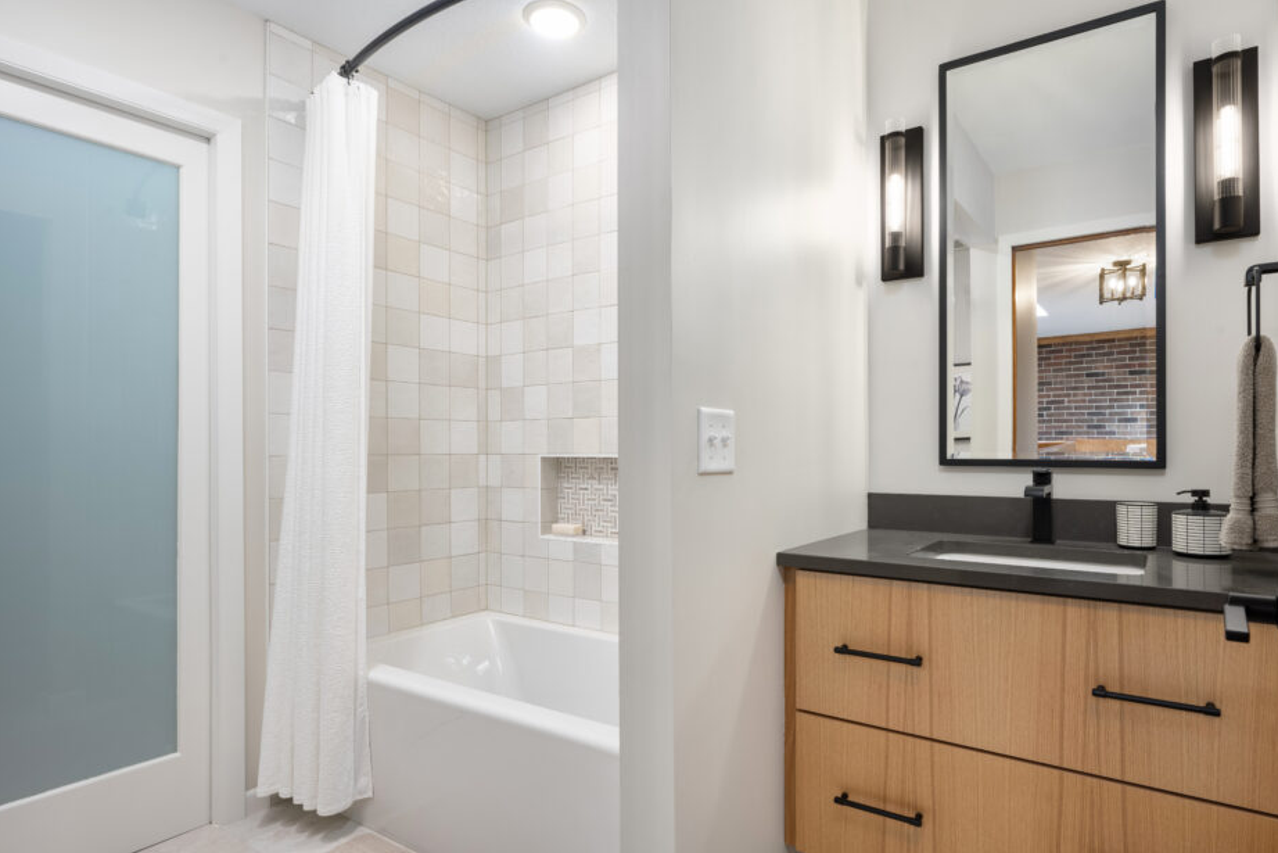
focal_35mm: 20
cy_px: 450
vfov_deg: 61.9
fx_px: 710
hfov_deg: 83.7
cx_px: 707
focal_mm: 18
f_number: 11
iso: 125
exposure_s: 2
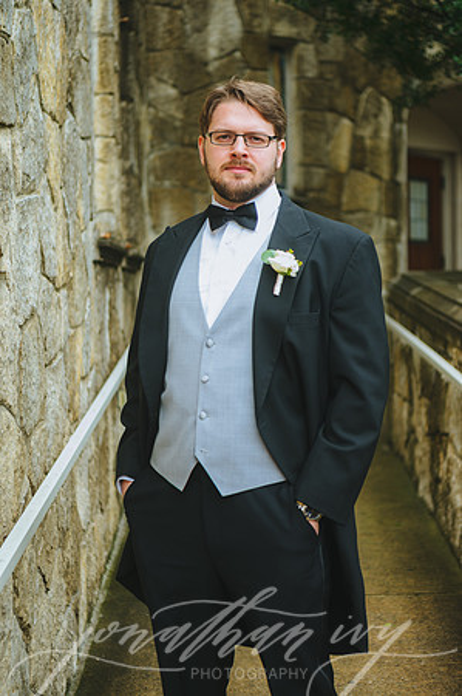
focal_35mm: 70
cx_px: 231
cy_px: 348
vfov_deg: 28.9
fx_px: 1351
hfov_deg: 19.4
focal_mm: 70
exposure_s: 1/160
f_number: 2.8
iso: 250
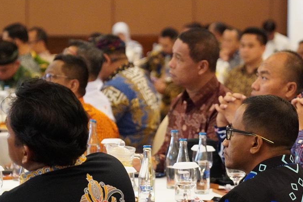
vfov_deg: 8.2
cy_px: 130
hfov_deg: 12.2
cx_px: 182
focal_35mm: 168
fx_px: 1414
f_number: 2.8
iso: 6400
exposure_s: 1/160
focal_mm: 70
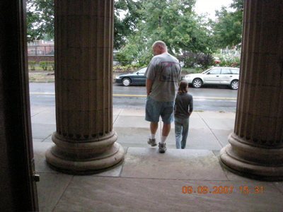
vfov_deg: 40.7
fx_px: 286
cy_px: 106
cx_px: 142
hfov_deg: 52.6
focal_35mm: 35
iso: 800
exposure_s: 1/63.6
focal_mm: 5.8
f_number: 7.9
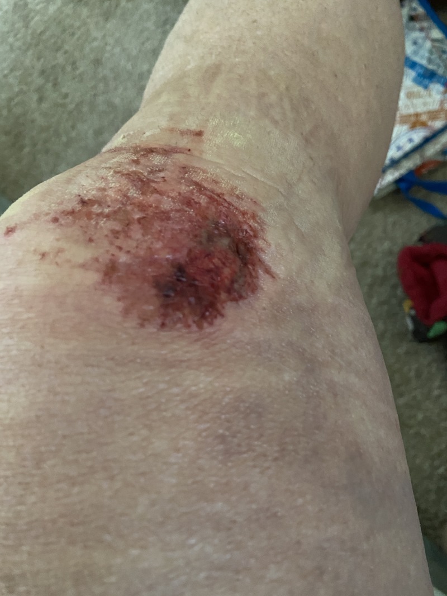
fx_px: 447
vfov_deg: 67.3
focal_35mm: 26
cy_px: 298
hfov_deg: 53.1
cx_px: 224
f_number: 1.8
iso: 800
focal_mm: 4.25
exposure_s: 1/30
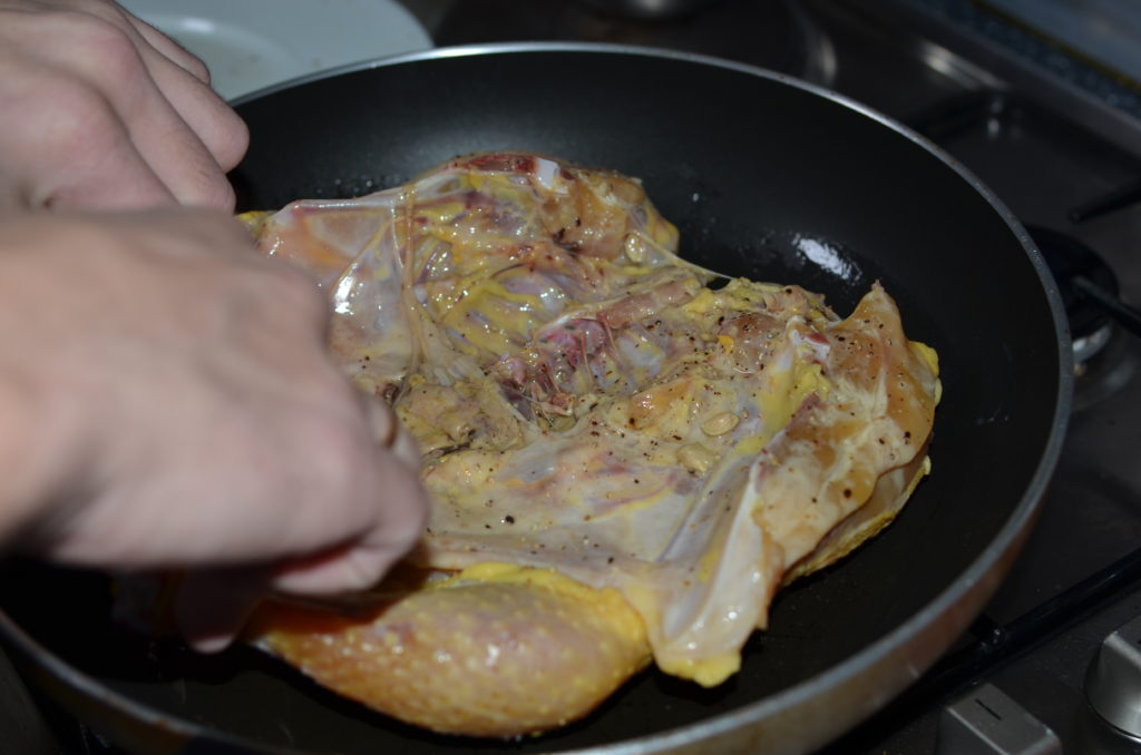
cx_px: 570
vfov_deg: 22.5
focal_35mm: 60
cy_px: 378
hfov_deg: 33.5
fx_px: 1898
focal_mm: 40
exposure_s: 1/60
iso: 160
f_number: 4
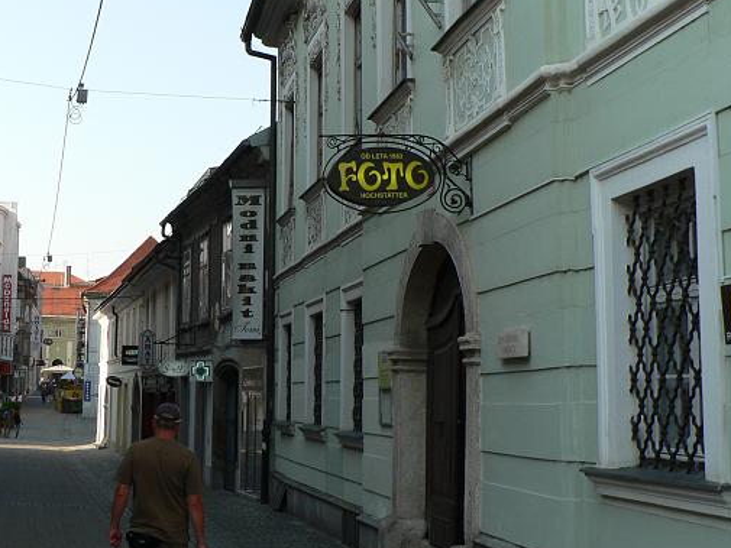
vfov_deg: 25.6
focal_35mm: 57
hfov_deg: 32.9
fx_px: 1204
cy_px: 211
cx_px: 156
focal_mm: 6
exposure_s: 1/250
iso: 80
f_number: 4
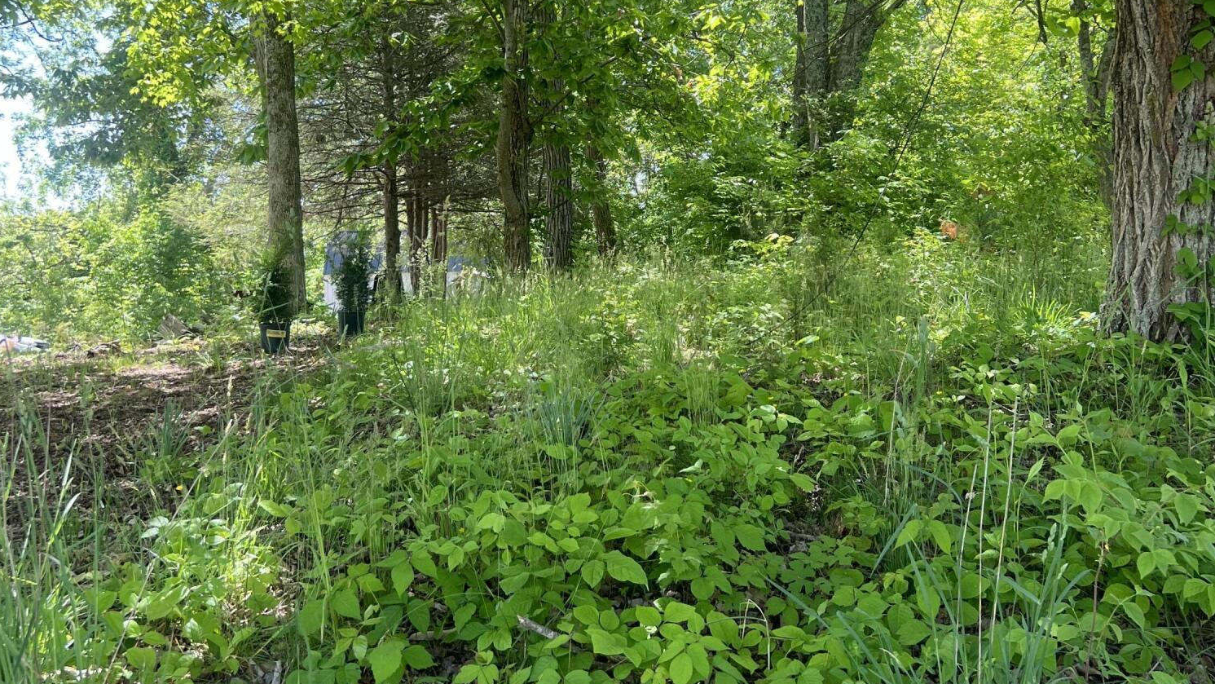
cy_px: 232
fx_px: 1224
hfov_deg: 52.8
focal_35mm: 38
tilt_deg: +2.3
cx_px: 606
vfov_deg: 31.0
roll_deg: +0.8
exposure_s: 1/397
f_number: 1.5
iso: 50
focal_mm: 5.7
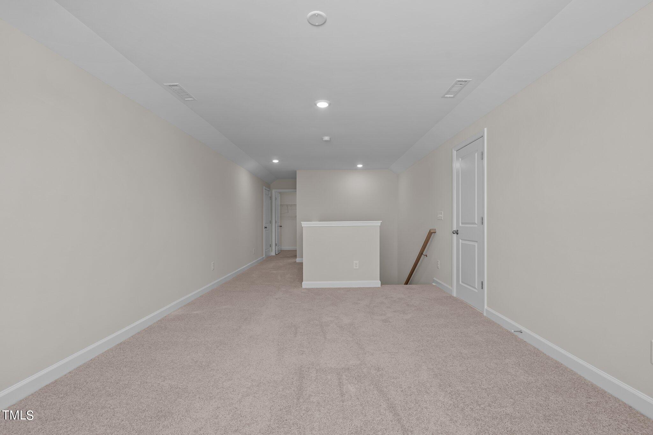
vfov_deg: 73.7
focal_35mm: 16
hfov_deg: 96.7
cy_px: 218
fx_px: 290
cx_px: 326
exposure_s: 1/4
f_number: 8
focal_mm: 16
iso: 400
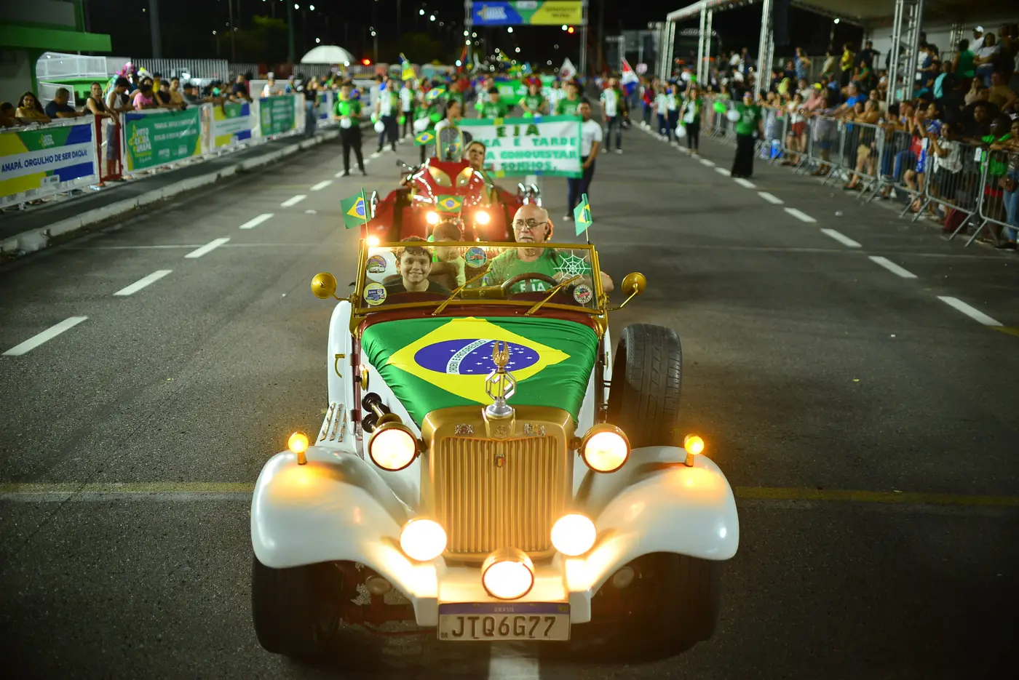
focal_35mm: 35
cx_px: 510
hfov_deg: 54.4
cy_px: 340
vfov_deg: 37.9
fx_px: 991
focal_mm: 35
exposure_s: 1/250
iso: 800
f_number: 1.8
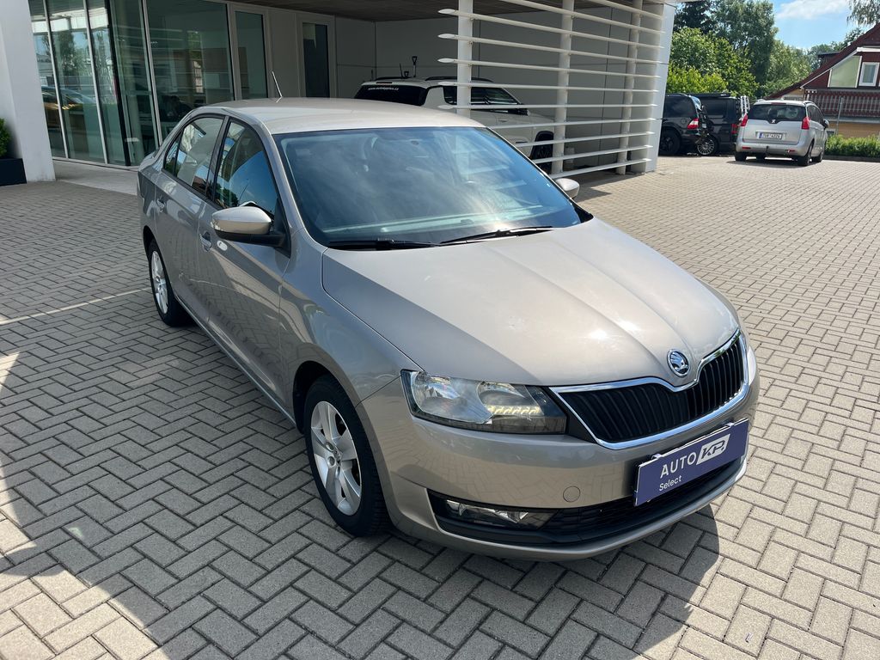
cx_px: 440
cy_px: 330
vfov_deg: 53.1
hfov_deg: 67.3
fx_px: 661
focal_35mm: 26
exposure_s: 1/4016
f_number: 1.6
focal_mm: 5.1
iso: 50
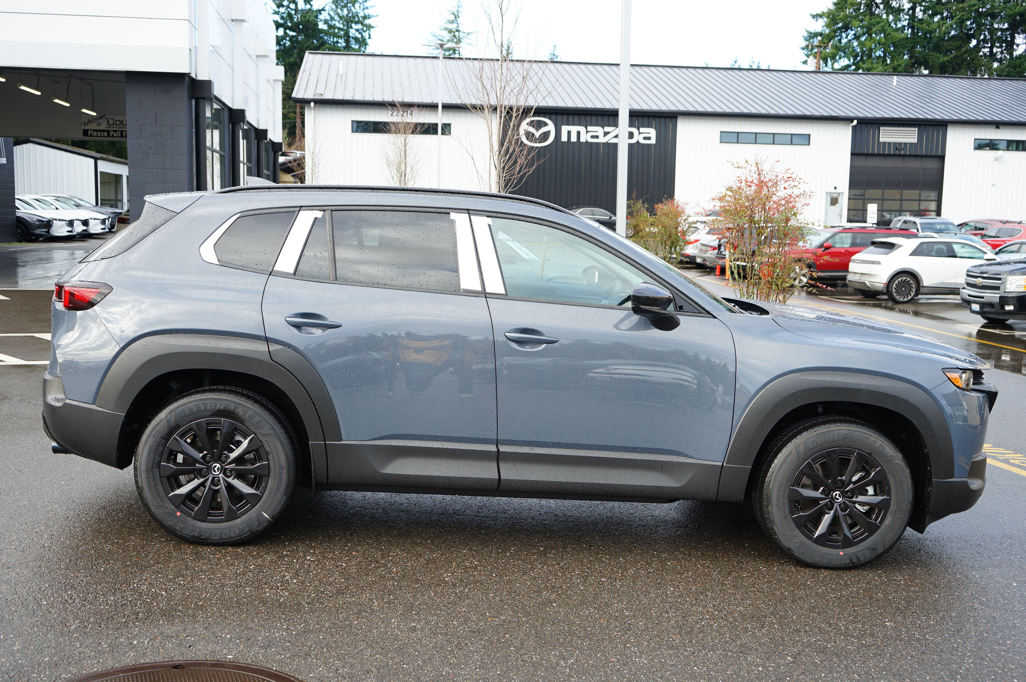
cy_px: 341
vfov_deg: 36.8
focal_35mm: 36
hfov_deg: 53.2
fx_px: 1025
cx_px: 513
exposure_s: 1/80
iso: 100
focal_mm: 36
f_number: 5
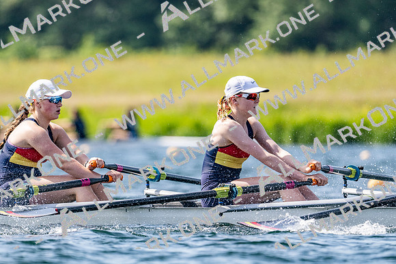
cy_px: 132
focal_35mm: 600
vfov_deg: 2.3
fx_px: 6596
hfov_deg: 3.4
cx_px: 198
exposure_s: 1/2500
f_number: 4.5
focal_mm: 400
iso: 280
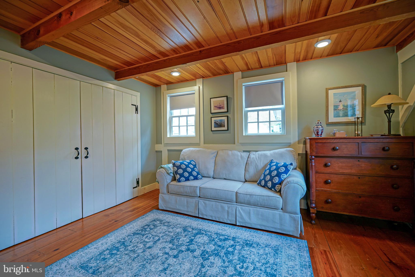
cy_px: 138
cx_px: 208
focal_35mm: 15
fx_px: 173
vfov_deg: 77.3
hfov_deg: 100.4
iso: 100
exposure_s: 1/30
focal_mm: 10
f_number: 2.8
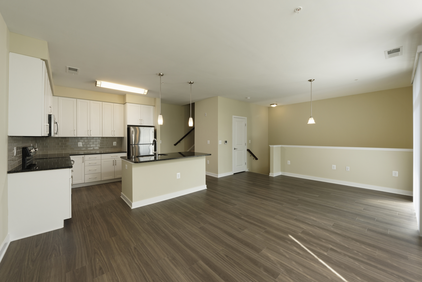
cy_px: 141
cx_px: 211
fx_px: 164
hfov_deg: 104.2
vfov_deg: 81.2
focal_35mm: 14
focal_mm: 14
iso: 320
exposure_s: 1/10
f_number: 16
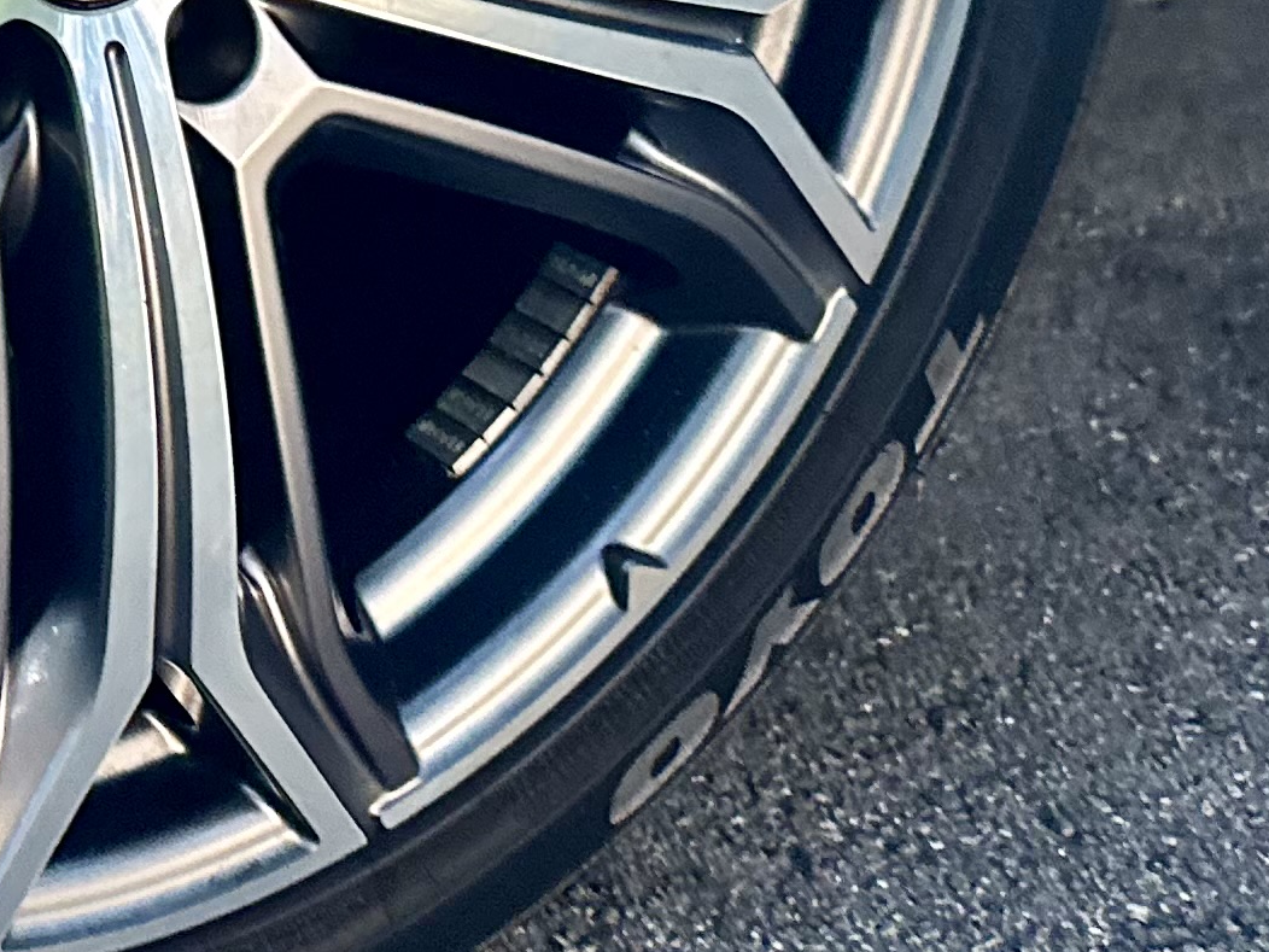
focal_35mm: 92
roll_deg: +0.2
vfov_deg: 15.2
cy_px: -358
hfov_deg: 20.0
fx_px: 3373
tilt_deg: -12.9
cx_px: -240
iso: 500
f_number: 1.78
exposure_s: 1/60
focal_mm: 6.86
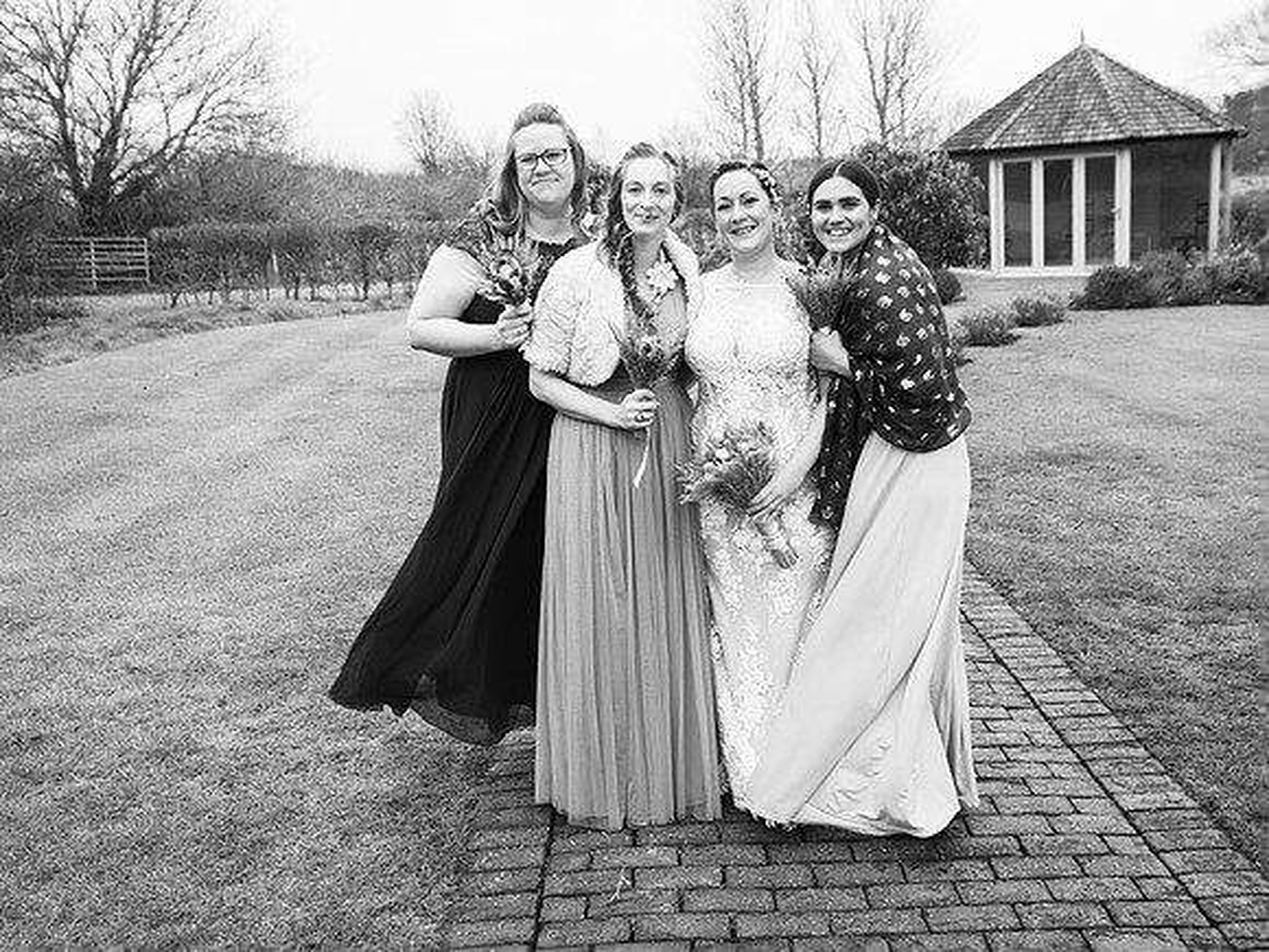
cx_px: 695
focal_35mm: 34
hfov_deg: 54.5
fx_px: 1230
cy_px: 444
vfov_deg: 42.3
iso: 200
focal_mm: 24
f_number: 4
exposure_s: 1/125
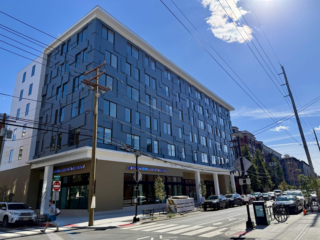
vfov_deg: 56.8
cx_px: 160
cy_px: 120
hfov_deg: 71.6
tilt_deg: +18.0
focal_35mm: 24
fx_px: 222
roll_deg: +2.0
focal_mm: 6.76
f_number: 1.78
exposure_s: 1/4673
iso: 80
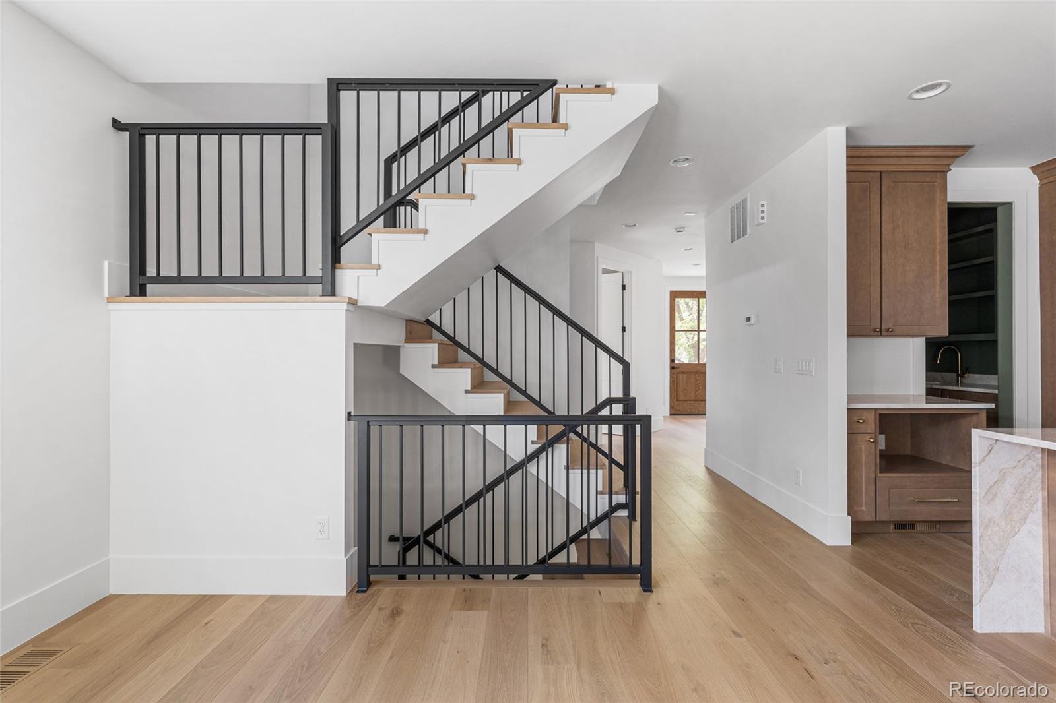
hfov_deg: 96.7
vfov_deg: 73.7
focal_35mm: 16
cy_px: 352
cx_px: 528
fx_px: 469
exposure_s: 1/6
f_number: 8
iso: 500
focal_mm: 16
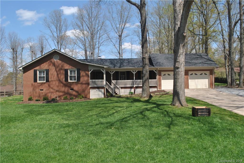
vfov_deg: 40.0
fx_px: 224
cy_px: 82
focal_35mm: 33
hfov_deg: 57.2
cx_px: 122
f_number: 8
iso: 100
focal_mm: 22
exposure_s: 1/250
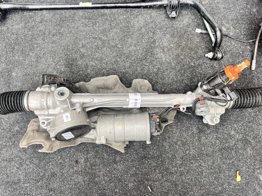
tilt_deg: -73.8
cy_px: 98
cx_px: 131
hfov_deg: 67.3
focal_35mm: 26
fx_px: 197
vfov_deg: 53.0
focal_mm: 5.7
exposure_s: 1/121
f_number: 1.5
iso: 64
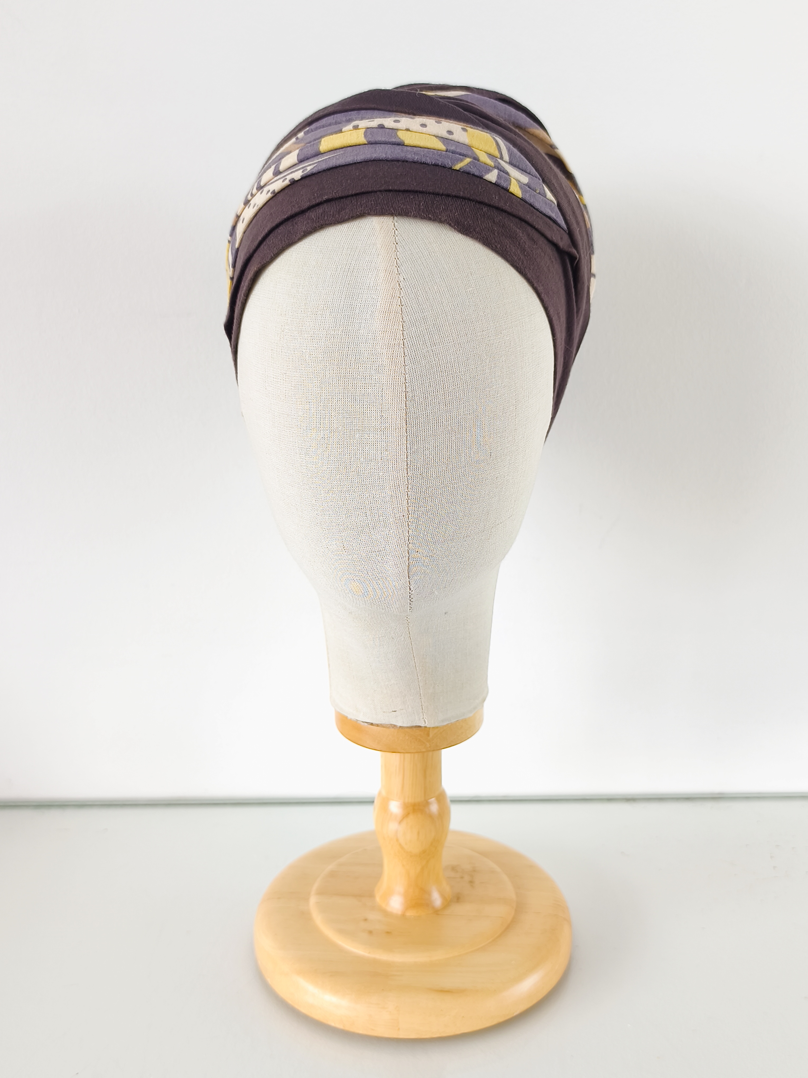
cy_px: 539
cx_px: 404
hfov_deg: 44.2
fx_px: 996
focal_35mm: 32
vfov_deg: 56.8
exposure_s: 1/80
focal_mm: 6.14
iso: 50
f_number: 1.65
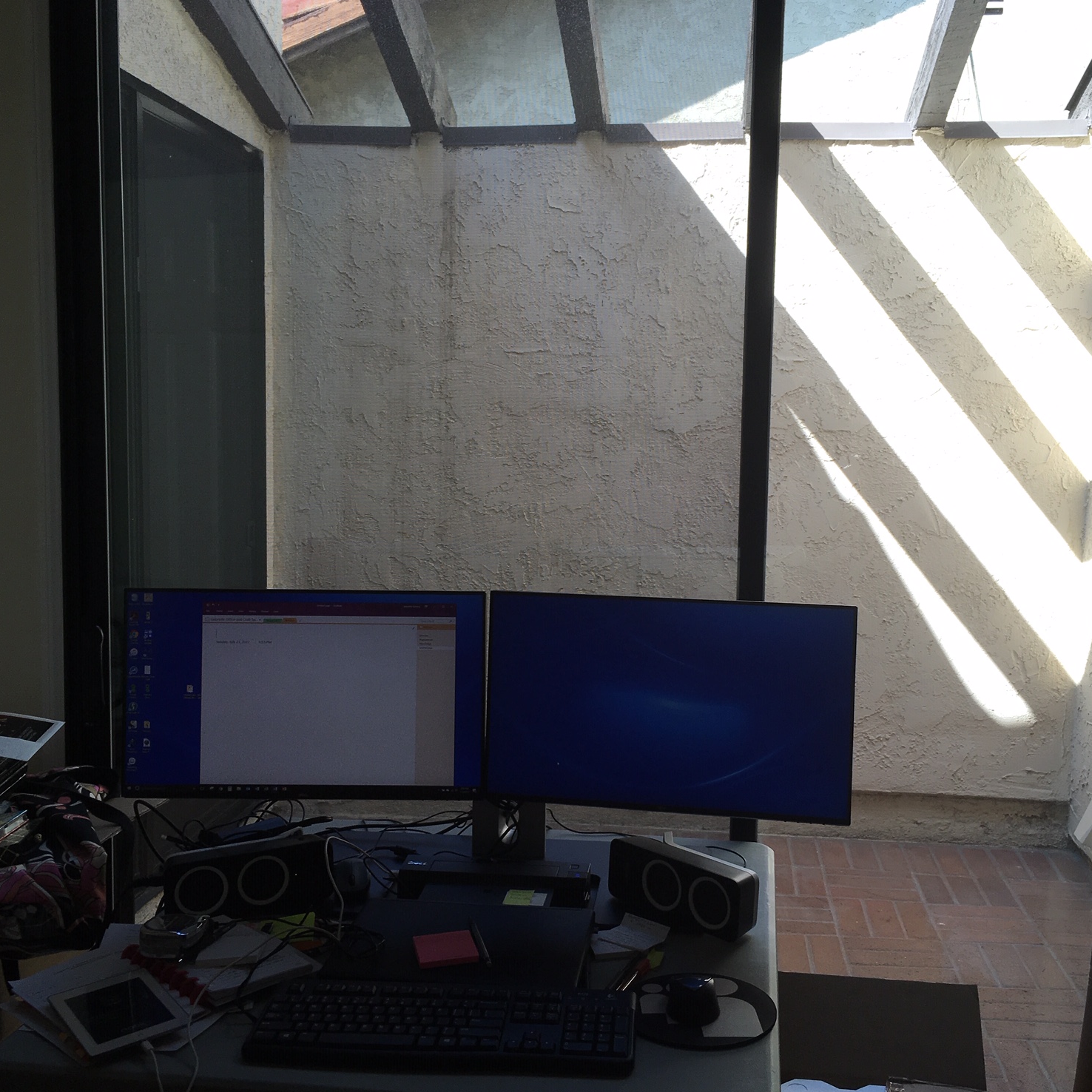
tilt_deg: -5.1
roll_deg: -1.5
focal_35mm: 35
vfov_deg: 47.2
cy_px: 536
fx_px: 1249
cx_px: 601
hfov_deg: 47.2
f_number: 2.2
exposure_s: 1/192
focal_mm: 4.15
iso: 25
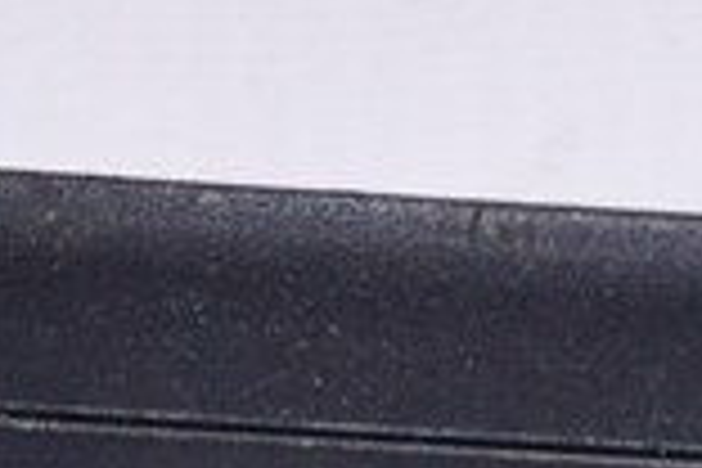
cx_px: 2074
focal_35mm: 394
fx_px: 7682
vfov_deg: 3.5
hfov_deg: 5.0
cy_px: 898
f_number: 8
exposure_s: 1/200
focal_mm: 40
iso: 1600
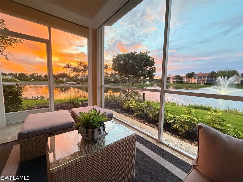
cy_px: 91
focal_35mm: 14
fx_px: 98
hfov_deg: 102.1
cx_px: 122
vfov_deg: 85.7
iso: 1000
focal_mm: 2.22
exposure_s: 1/60
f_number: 2.2
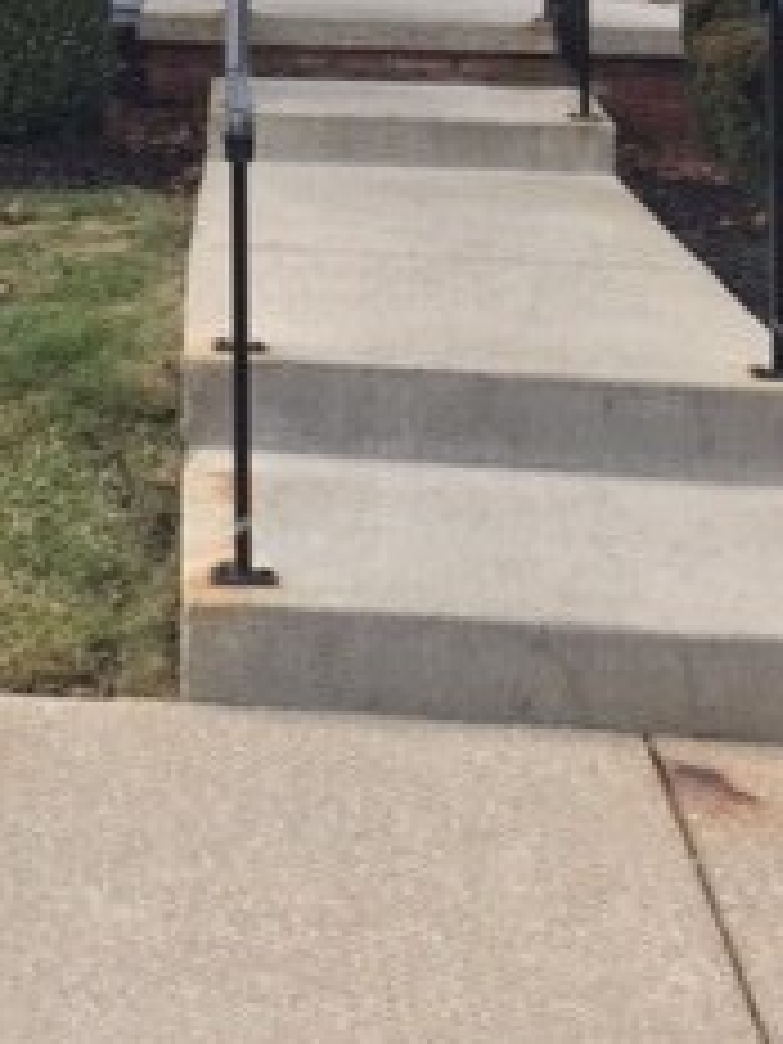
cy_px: -266
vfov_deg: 22.2
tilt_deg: +2.1
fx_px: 2413
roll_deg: -0.4
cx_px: -148
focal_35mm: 80
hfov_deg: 17.6
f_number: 2.2
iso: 32
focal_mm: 4.15
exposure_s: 1/557
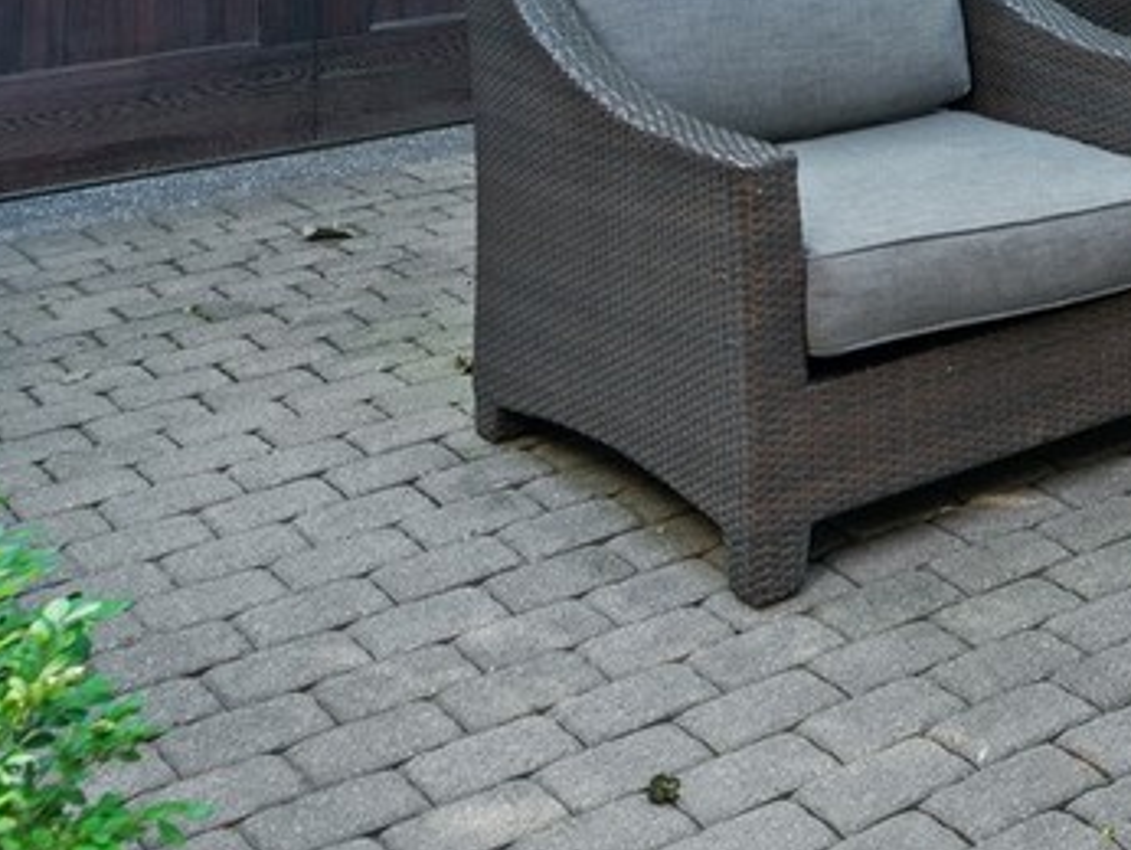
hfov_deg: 23.8
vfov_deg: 18.0
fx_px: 2354
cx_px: 1474
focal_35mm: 72
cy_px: -458
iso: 320
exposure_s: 1/3
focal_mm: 16
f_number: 7.1
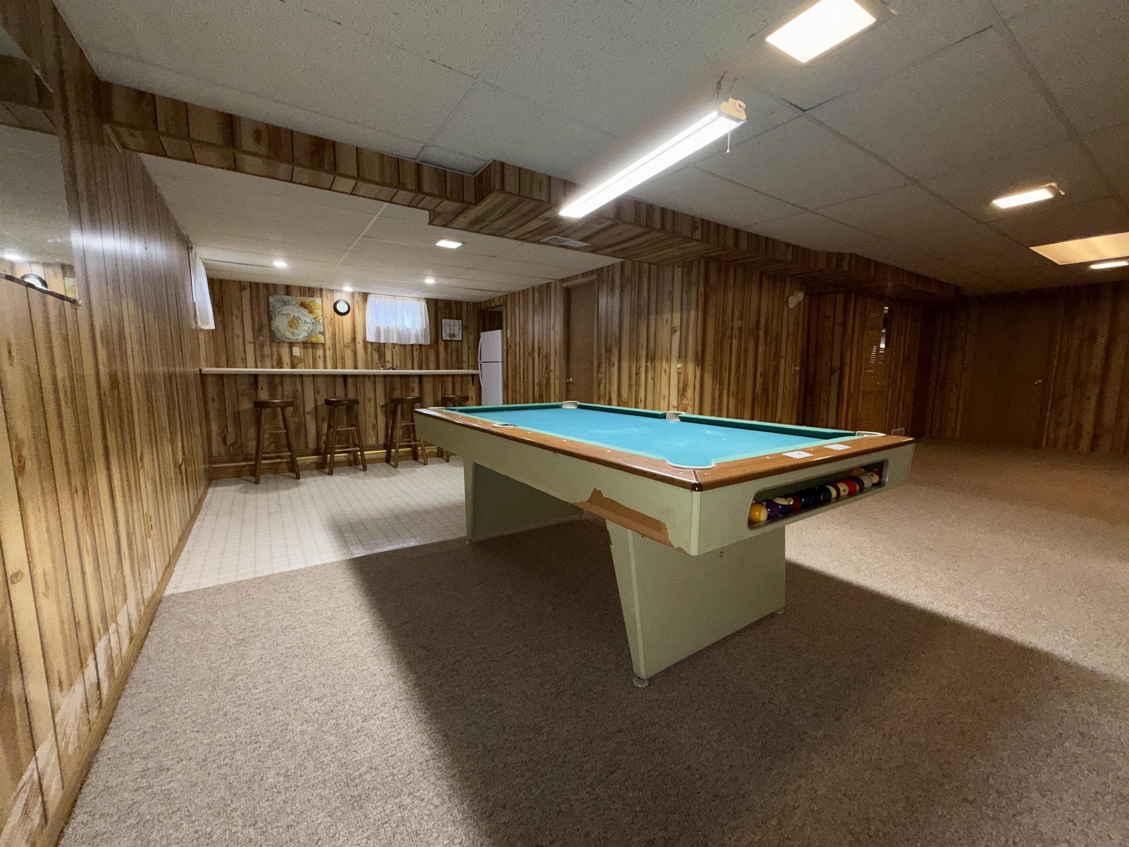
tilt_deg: -7.0
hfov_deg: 102.1
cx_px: 564
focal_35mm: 14
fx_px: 457
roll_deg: -0.2
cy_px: 424
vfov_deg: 85.7
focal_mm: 2.22
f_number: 2.2
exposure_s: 1/68
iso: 80
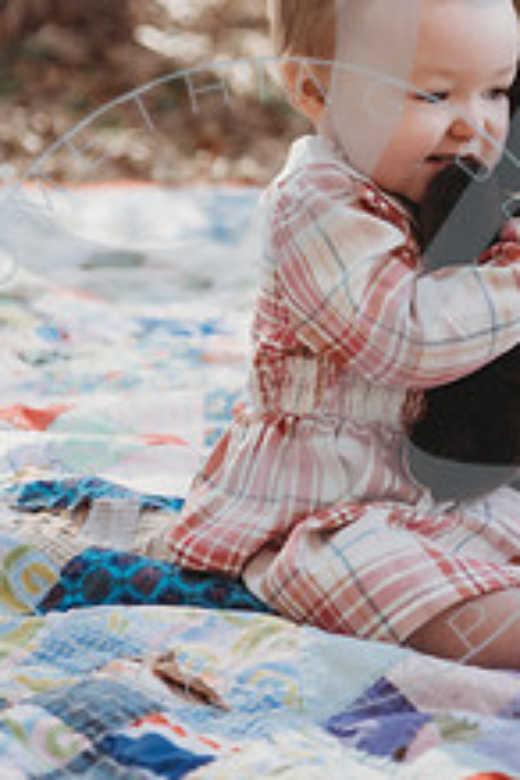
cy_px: 118
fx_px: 3120
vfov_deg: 14.1
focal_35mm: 144
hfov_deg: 9.5
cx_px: 438
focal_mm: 70
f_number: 2.8
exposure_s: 1/250
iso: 100
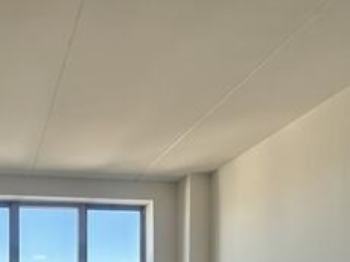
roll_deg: -0.4
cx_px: 37
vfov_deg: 31.0
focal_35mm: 39
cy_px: 314
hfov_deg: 43.8
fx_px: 394
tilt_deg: +0.1
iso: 40
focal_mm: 2.22
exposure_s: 1/304
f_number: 2.2
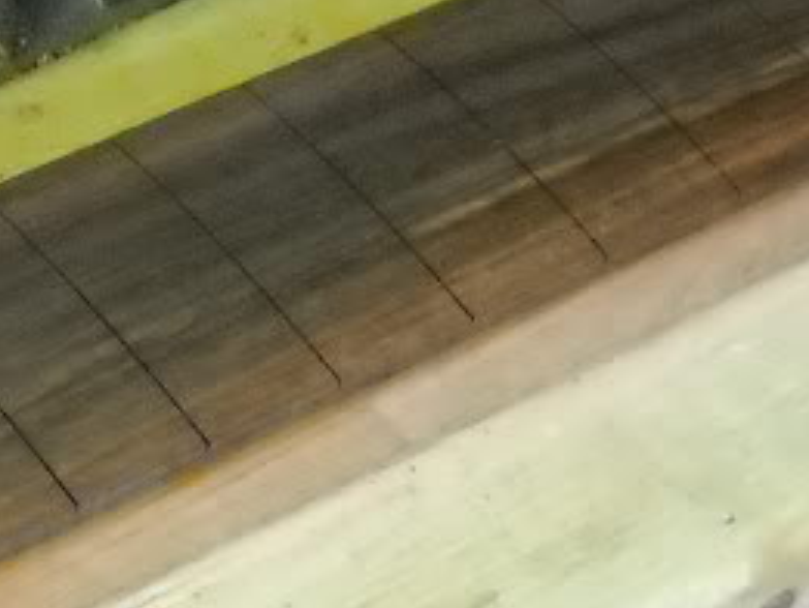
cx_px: -378
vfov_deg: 9.2
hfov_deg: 11.8
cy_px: 611
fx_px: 3764
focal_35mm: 161
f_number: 3.1
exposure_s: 1/74
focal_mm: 6.72
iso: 800
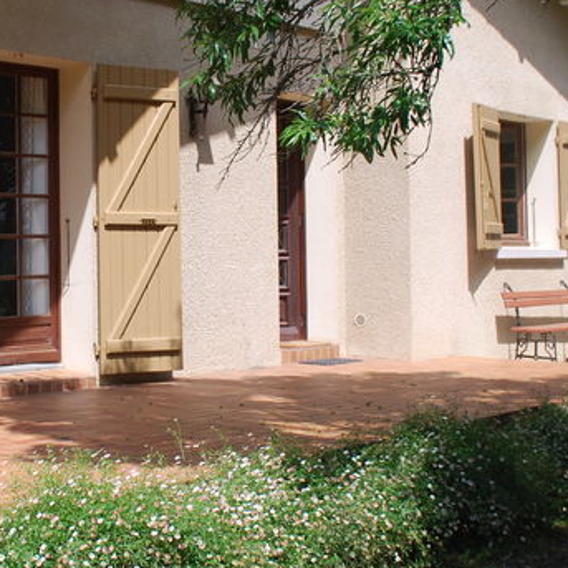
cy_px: 165
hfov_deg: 25.2
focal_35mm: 67
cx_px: 106
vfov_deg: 25.5
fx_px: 1244
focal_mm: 18
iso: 100
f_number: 7.1
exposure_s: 1/200
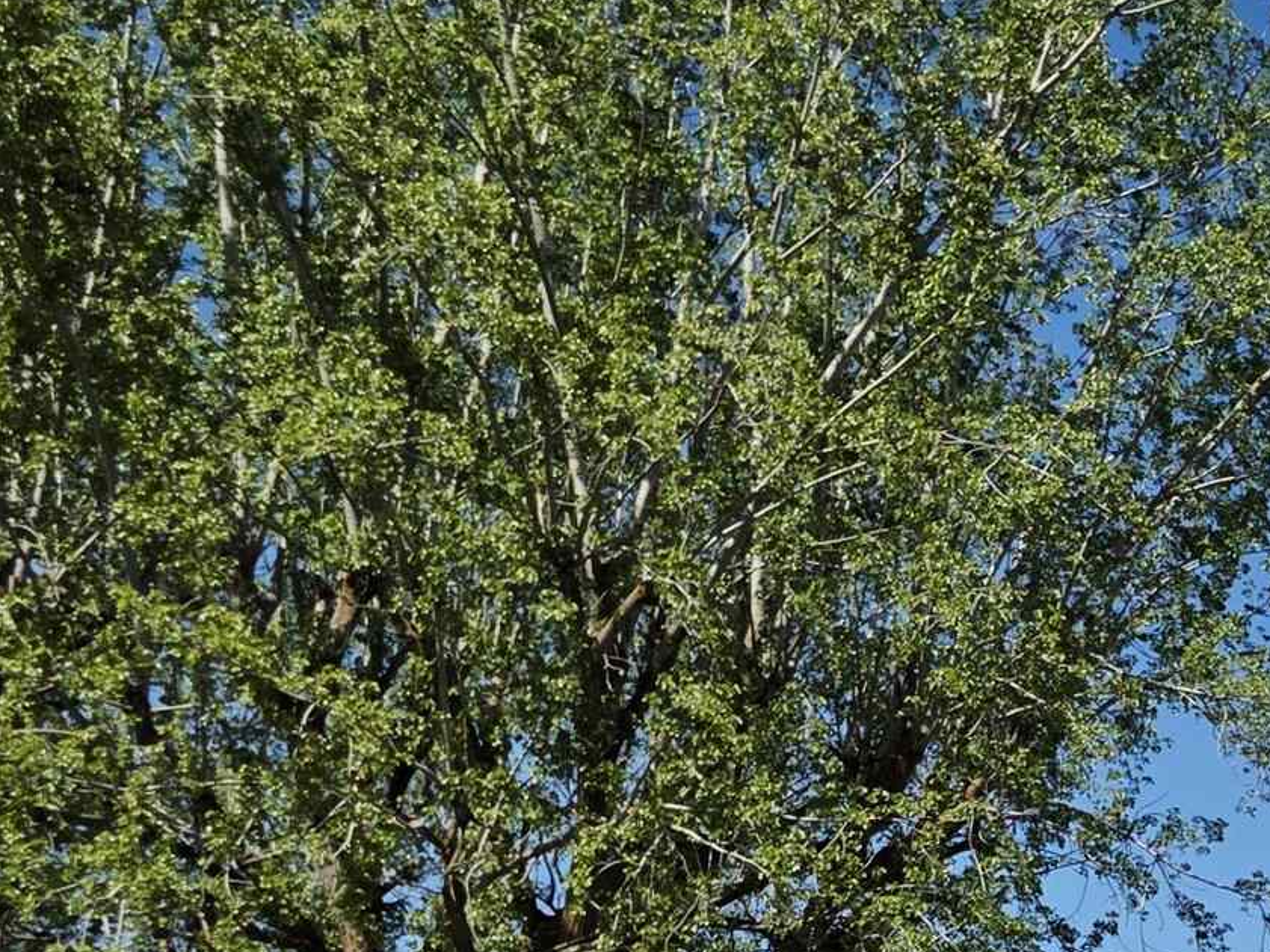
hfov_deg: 19.9
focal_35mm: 84
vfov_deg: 16.9
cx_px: 1954
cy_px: 1104
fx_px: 3082
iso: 50
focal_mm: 6.3
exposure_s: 1/10000
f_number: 1.7
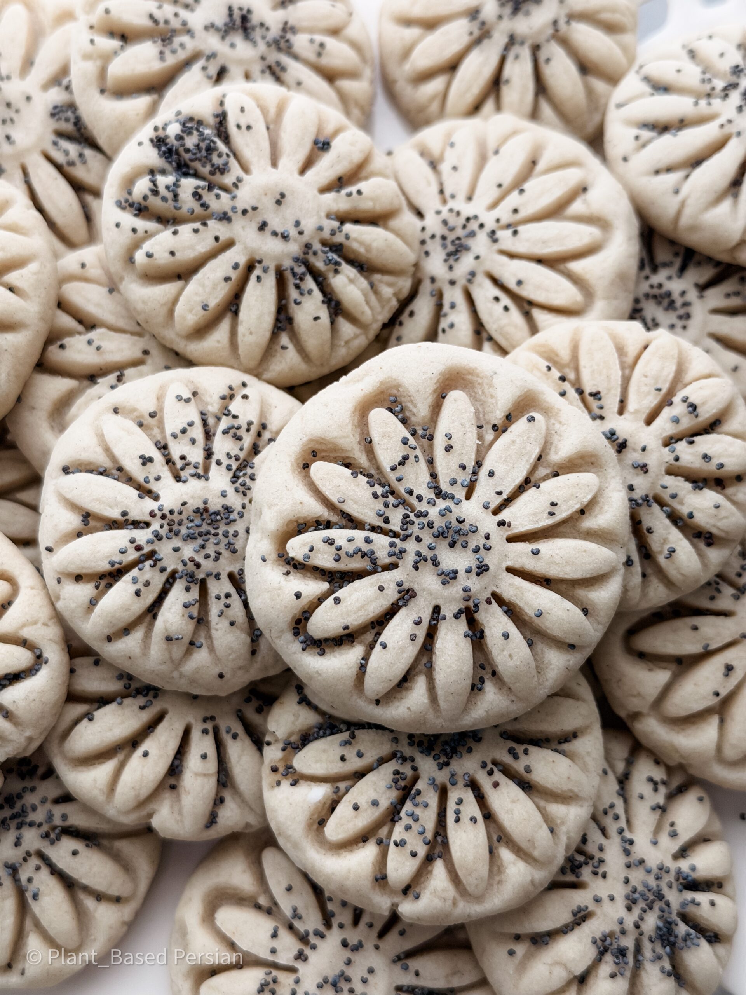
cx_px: 373
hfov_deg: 30.3
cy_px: 498
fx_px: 1379
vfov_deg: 39.7
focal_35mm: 48
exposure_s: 1/400
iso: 64
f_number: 1.8
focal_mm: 6.76
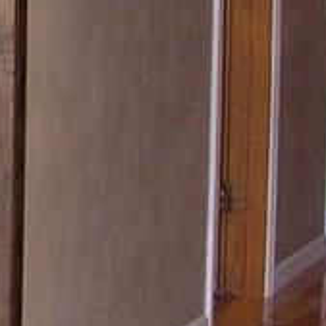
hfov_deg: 8.3
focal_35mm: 203
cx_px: -293
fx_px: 2163
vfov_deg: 8.6
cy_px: 179
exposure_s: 1/60
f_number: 2.8
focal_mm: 8
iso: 400
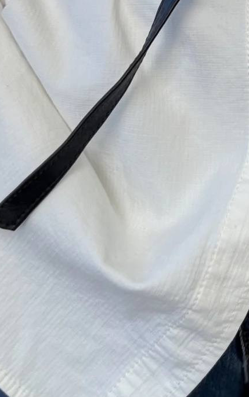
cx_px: 269
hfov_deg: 15.0
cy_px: -31
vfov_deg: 23.0
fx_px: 923
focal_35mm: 85
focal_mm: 5.1
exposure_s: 1/121
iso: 50
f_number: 1.6
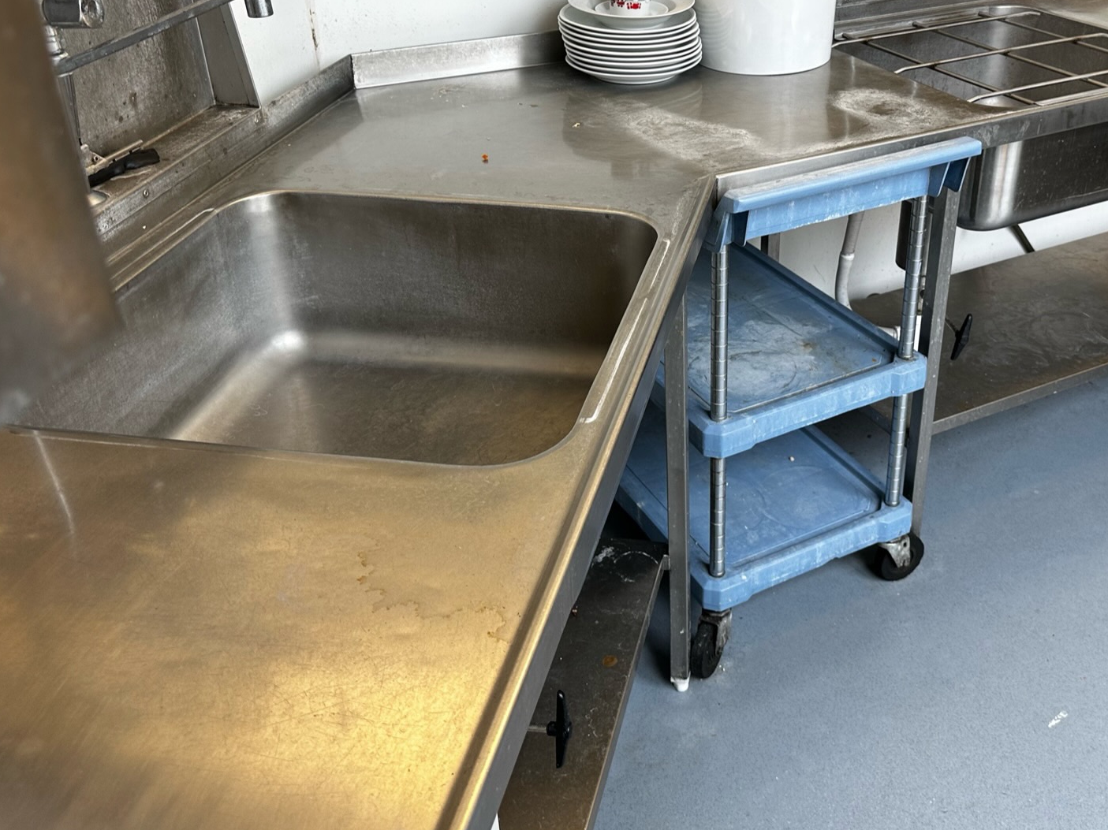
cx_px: 709
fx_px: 1120
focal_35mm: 35
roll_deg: -1.6
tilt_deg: -28.6
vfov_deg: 40.5
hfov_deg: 51.9
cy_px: 324
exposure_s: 1/100
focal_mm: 6.86
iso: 80
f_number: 1.78
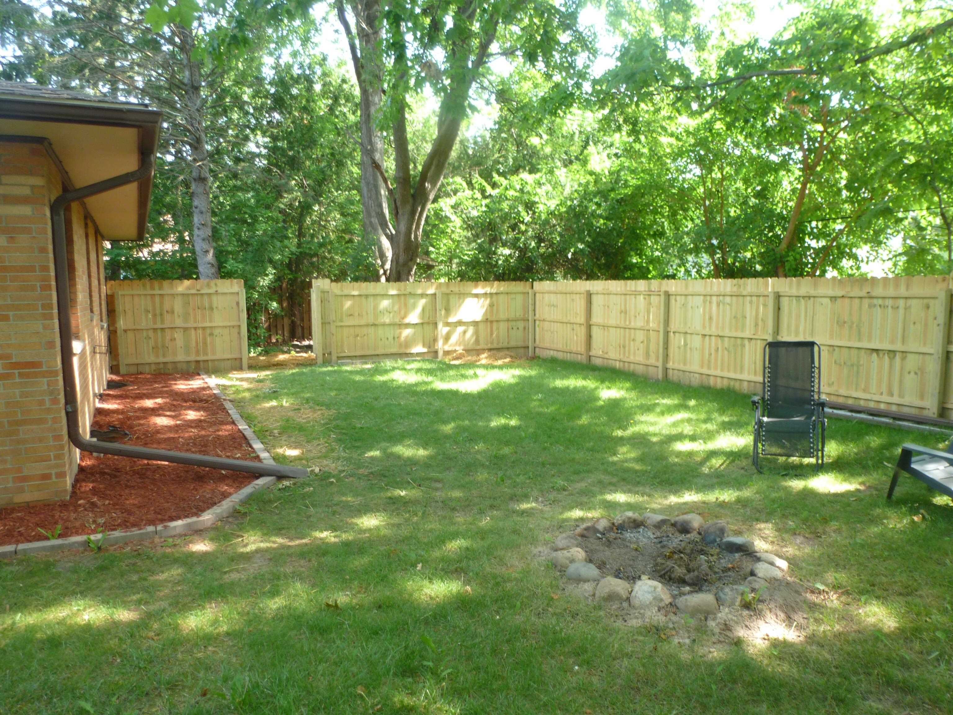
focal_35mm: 24
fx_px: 661
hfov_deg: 71.6
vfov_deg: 56.8
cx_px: 476
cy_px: 358
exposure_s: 1/30
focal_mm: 4.3
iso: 100
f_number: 3.3
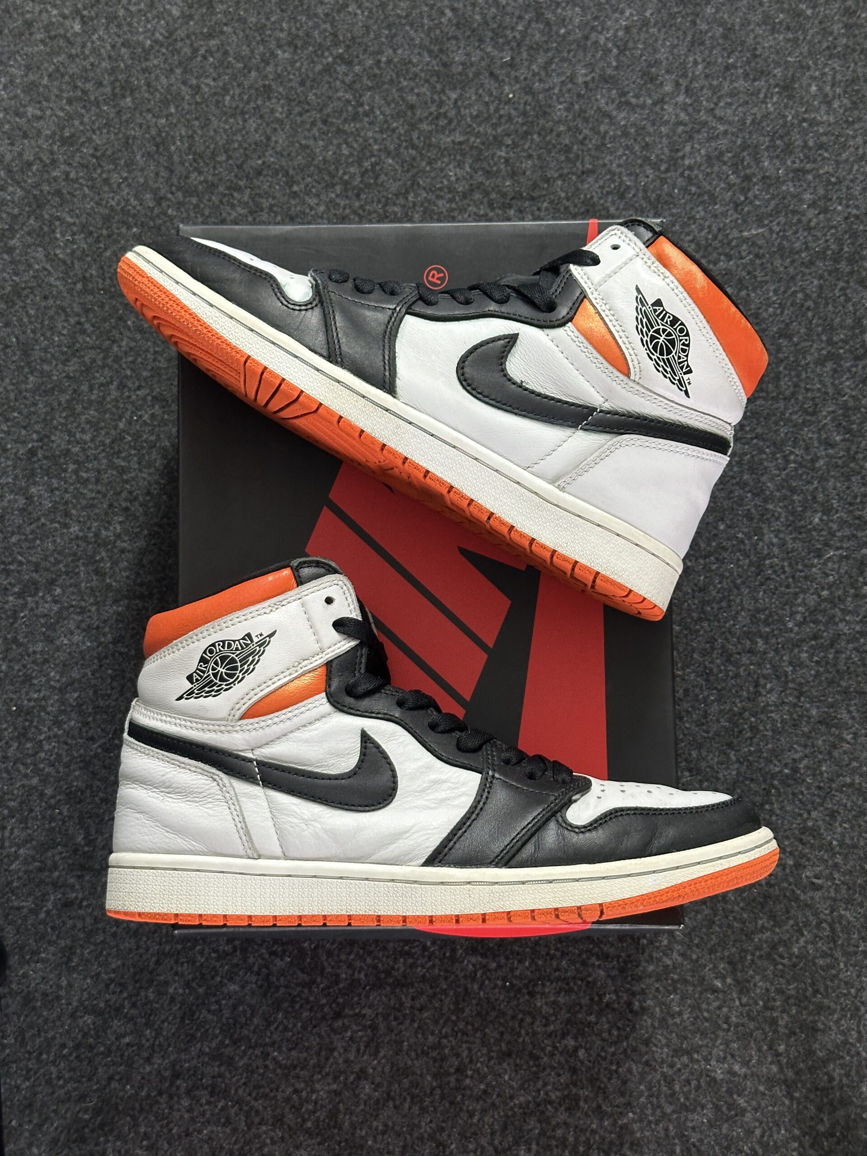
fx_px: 1603
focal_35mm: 48
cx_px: 434
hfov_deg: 30.3
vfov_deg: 39.7
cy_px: 578
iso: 200
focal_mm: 6.86
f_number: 1.78
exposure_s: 1/33
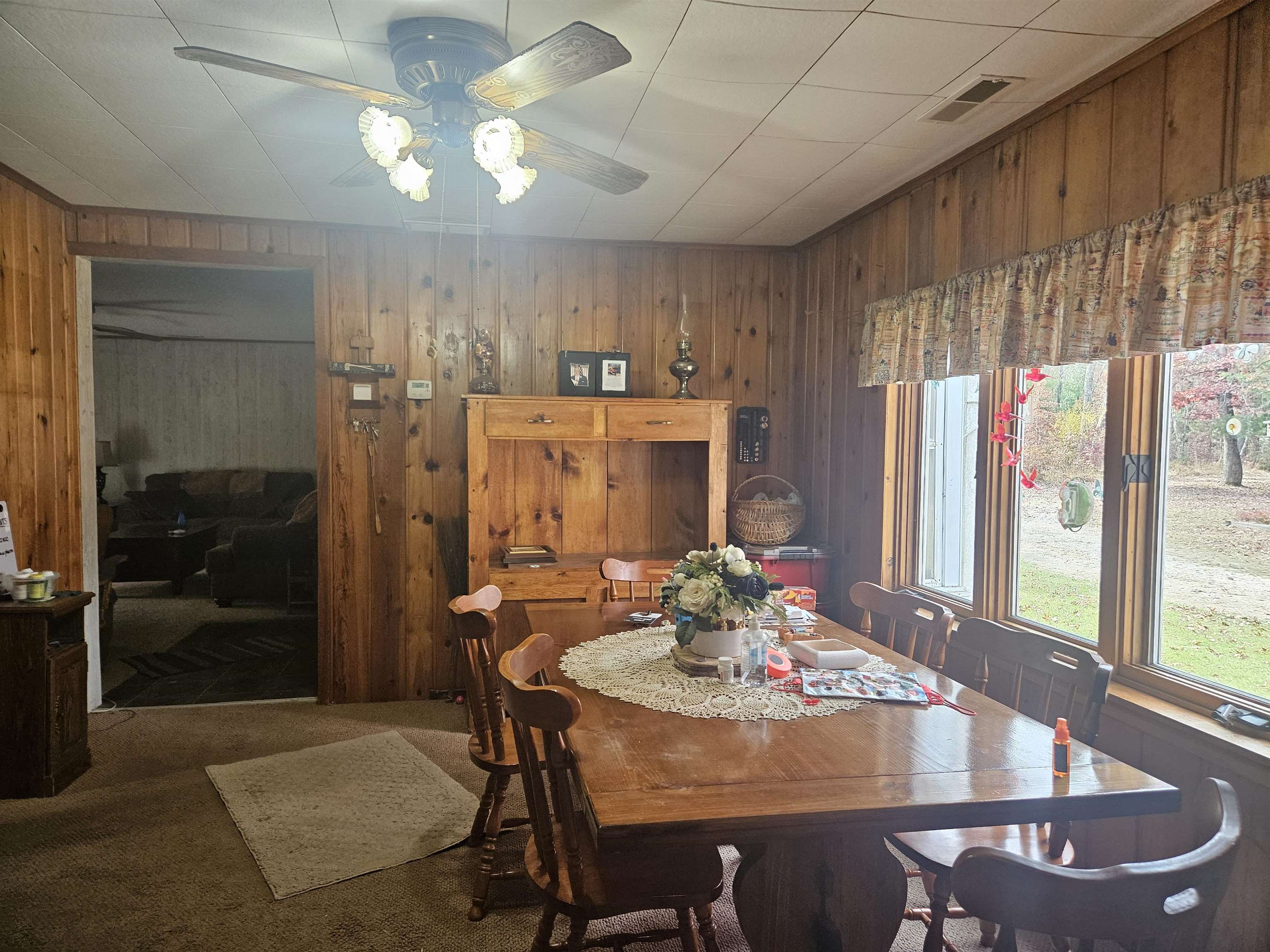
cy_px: 476
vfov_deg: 58.9
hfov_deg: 73.9
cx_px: 635
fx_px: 844
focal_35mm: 23
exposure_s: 1/120
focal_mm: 5.4
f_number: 1.8
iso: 250
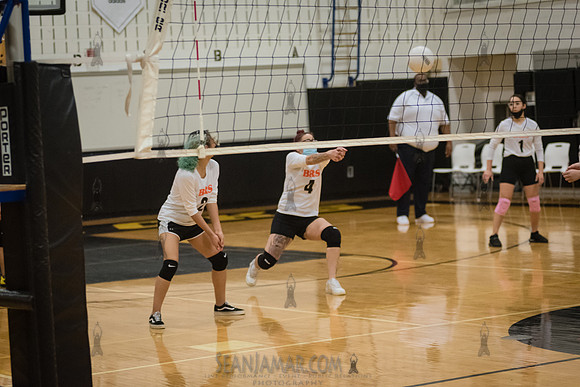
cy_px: 171
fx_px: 1681
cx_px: 254
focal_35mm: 104
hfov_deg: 19.6
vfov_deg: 13.1
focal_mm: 92
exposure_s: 1/400
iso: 5000
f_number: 3.2
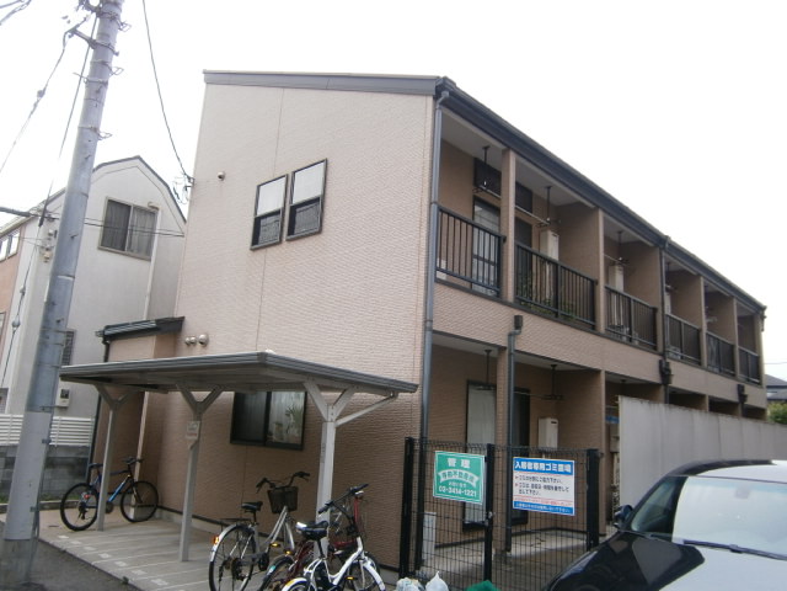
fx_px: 591
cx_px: 394
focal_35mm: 26
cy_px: 296
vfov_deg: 53.1
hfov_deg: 67.3
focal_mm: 4.7
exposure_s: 1/125
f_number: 2.8
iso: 80
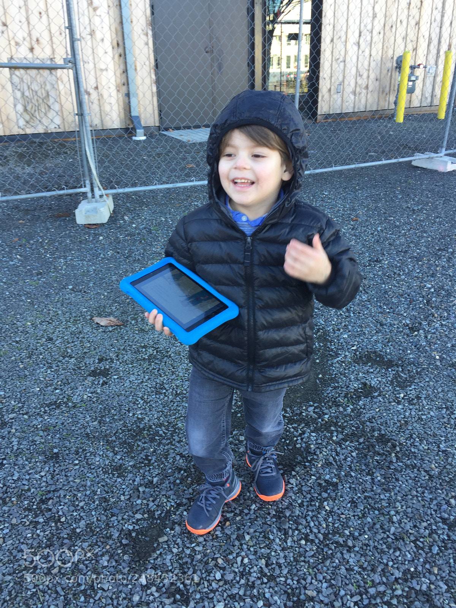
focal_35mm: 29
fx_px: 509
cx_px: 228
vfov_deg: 61.7
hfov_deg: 48.2
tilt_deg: -23.6
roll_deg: +1.7
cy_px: 304
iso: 32
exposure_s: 1/120
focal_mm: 4.15
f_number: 2.2
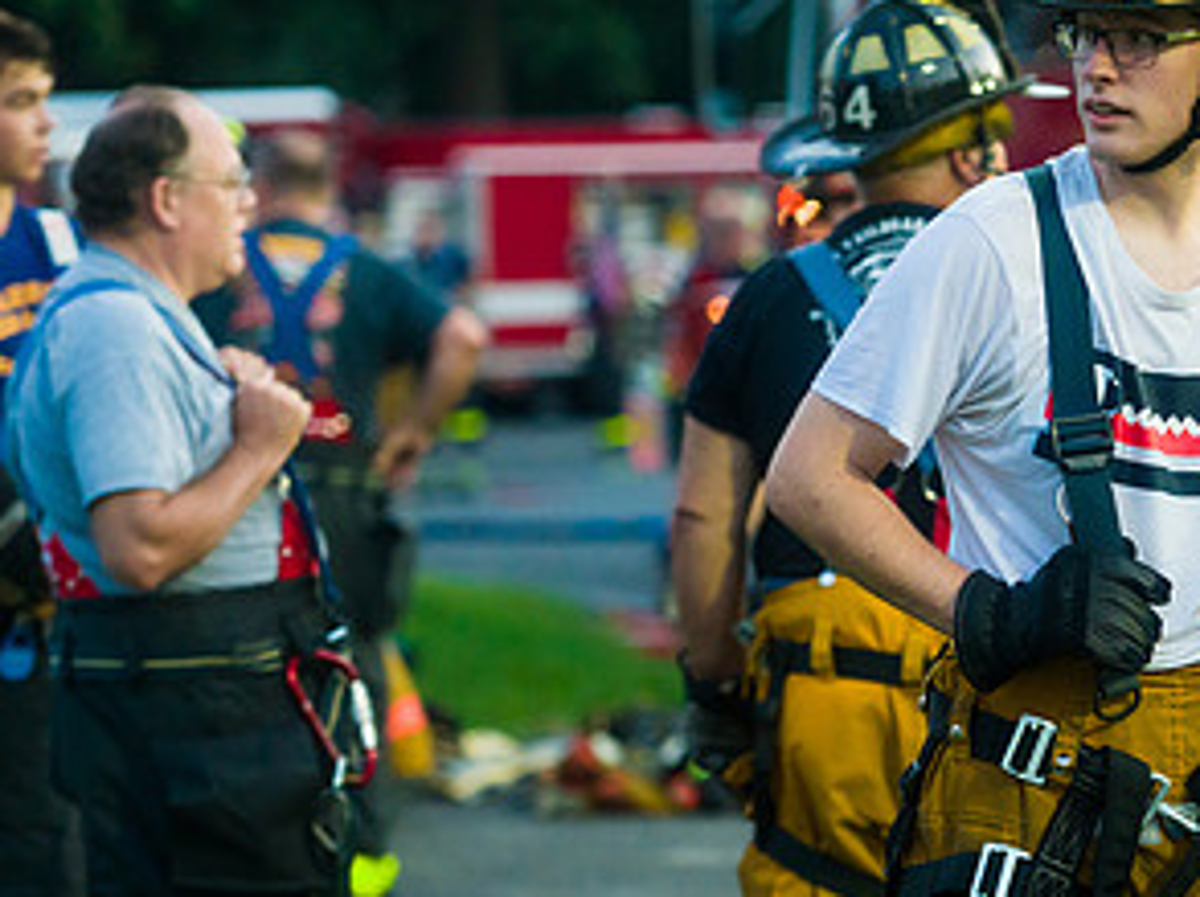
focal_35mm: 221
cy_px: 258
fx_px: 7652
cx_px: 942
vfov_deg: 6.7
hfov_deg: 8.9
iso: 3200
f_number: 3.2
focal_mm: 116
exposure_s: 1/125
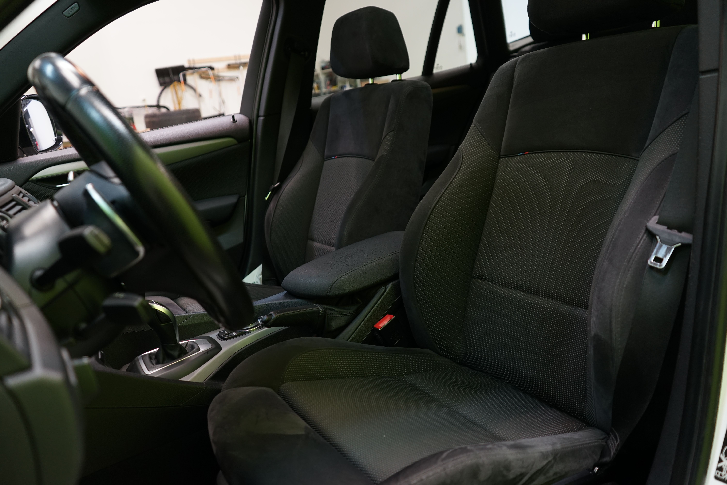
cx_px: 364
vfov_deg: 45.0
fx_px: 586
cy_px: 242
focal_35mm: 29
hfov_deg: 63.7
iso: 500
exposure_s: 1/30
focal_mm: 29
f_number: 3.5
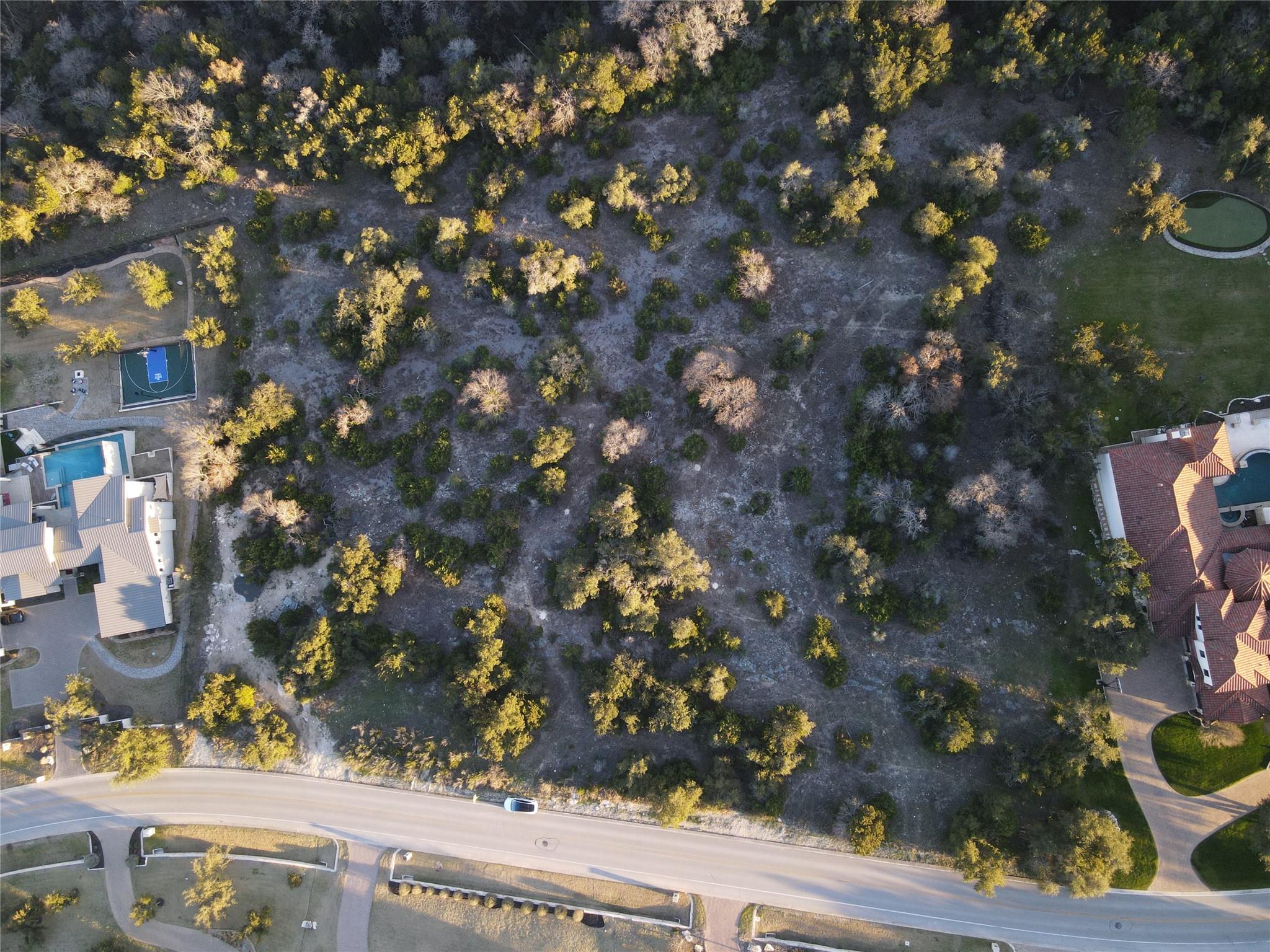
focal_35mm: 24
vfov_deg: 56.8
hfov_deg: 71.6
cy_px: 476
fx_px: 881
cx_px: 635
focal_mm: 4.5
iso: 430
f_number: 2.8
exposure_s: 1/12.5
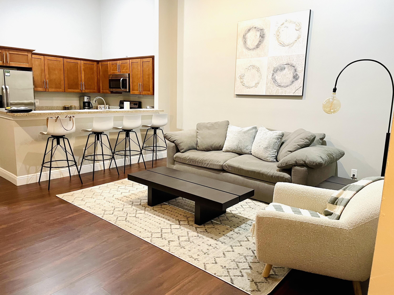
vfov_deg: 53.1
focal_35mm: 26
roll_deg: -1.1
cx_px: 197
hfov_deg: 67.3
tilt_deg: -10.2
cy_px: 148
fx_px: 296
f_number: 1.6
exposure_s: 1/60
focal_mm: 4.2
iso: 320
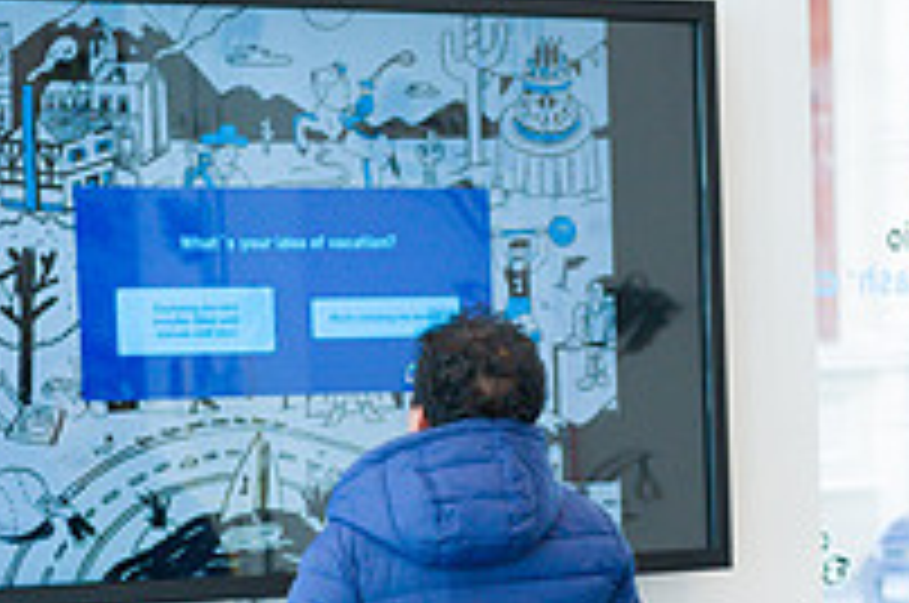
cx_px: 590
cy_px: 720
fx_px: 3479
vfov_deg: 9.8
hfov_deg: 14.9
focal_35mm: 138
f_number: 3.5
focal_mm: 48
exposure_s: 1/500
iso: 2500
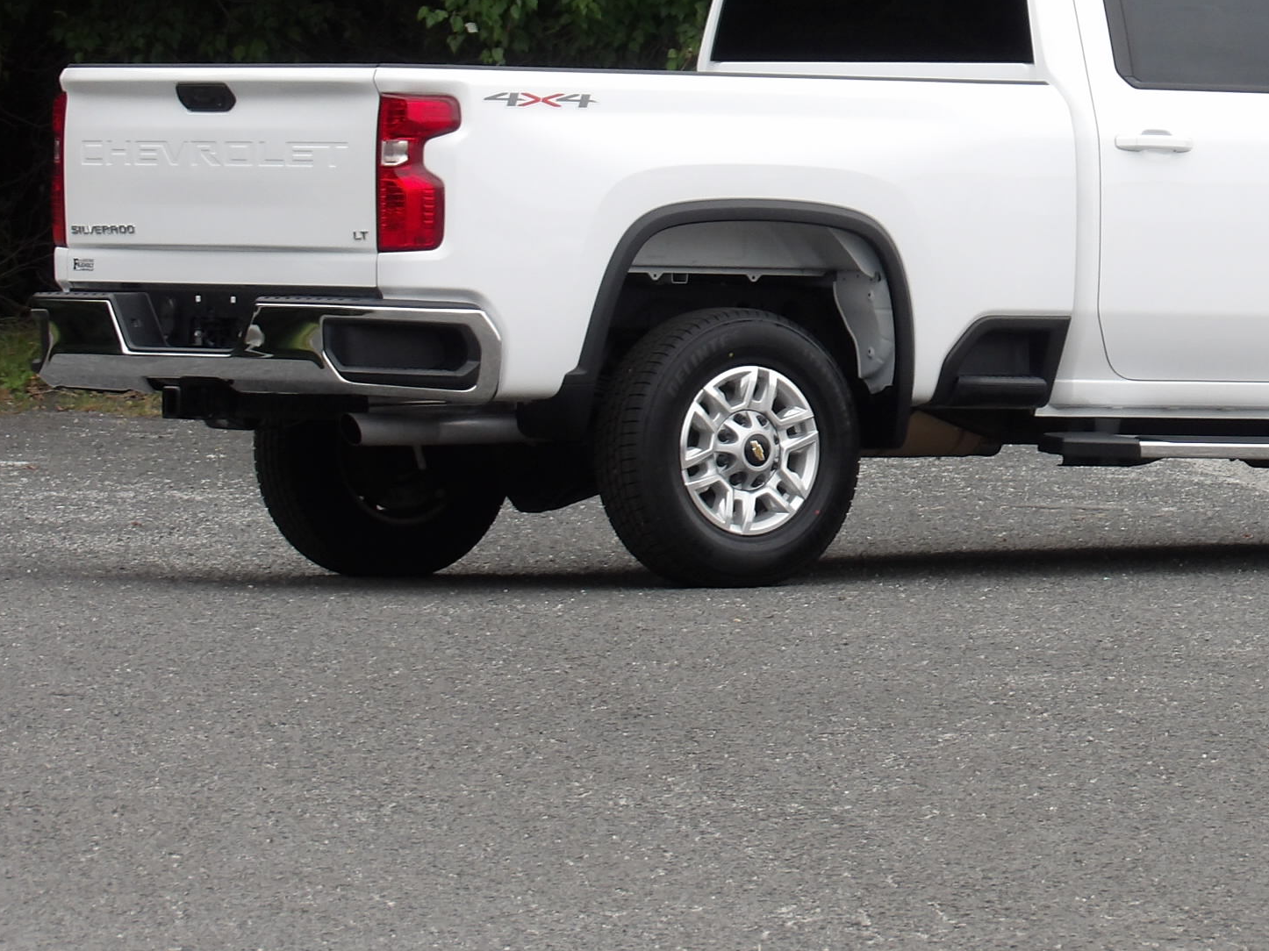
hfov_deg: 5.0
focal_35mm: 398
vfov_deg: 3.7
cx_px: 1043
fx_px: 14588
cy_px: 120
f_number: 4.5
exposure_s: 1/100
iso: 102
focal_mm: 39.8
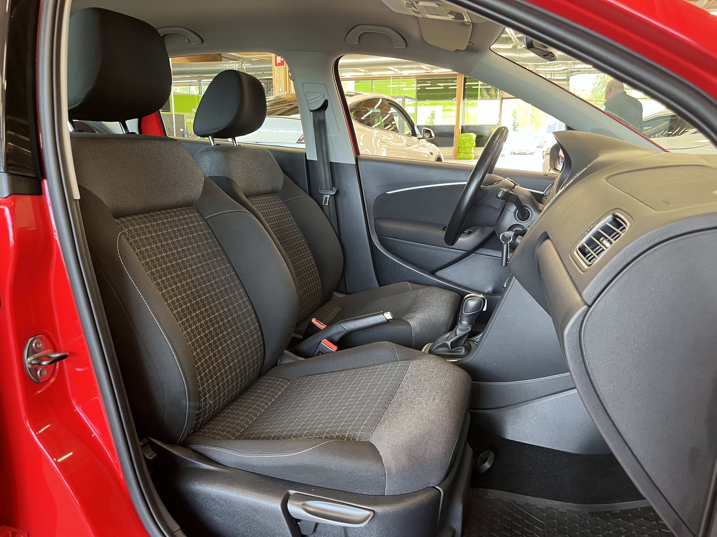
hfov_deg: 67.3
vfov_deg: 53.1
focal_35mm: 26
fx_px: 539
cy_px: 268
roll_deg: -1.0
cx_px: 358
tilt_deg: -14.2
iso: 200
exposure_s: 1/60
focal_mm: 5.1
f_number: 1.6
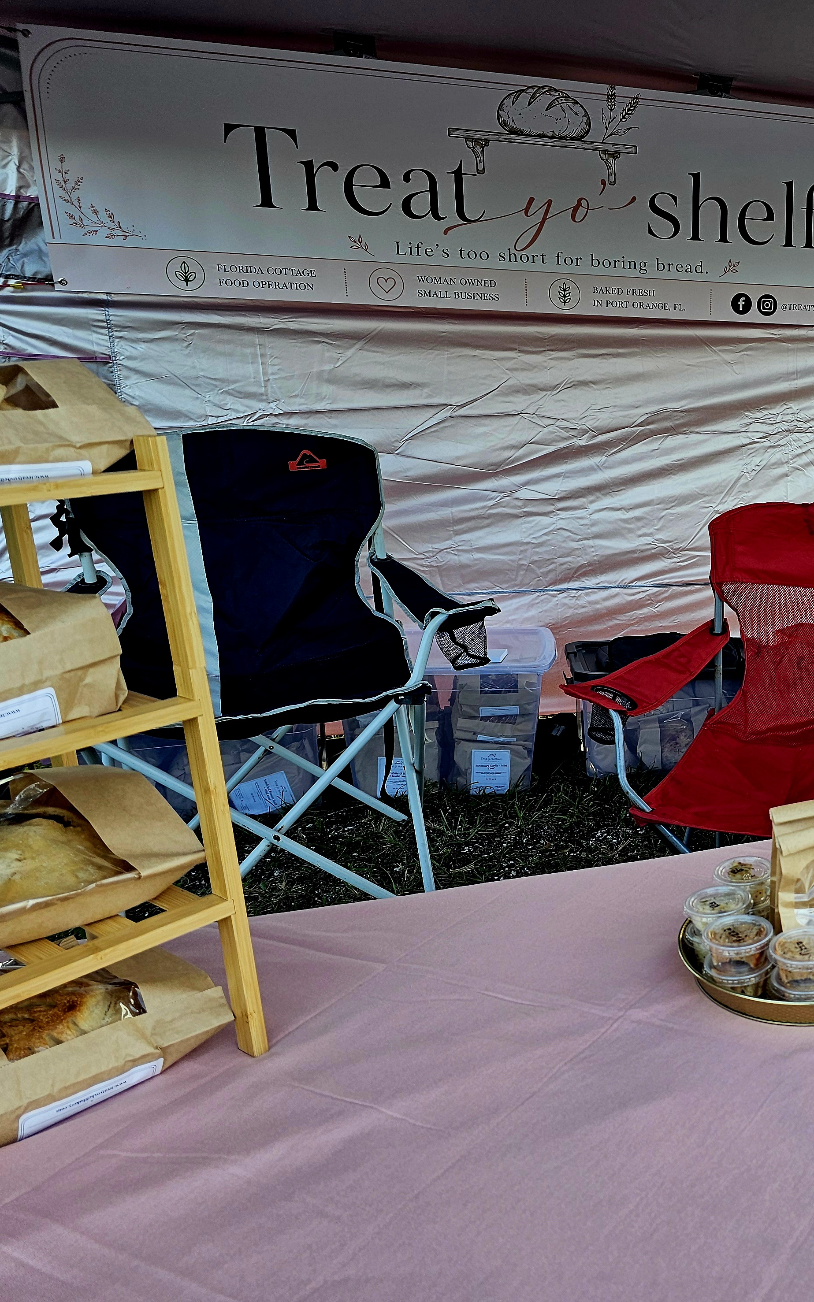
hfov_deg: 34.1
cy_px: 646
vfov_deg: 58.1
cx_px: 858
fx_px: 1171
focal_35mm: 33
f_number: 1.7
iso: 40
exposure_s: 1/182
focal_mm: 6.3
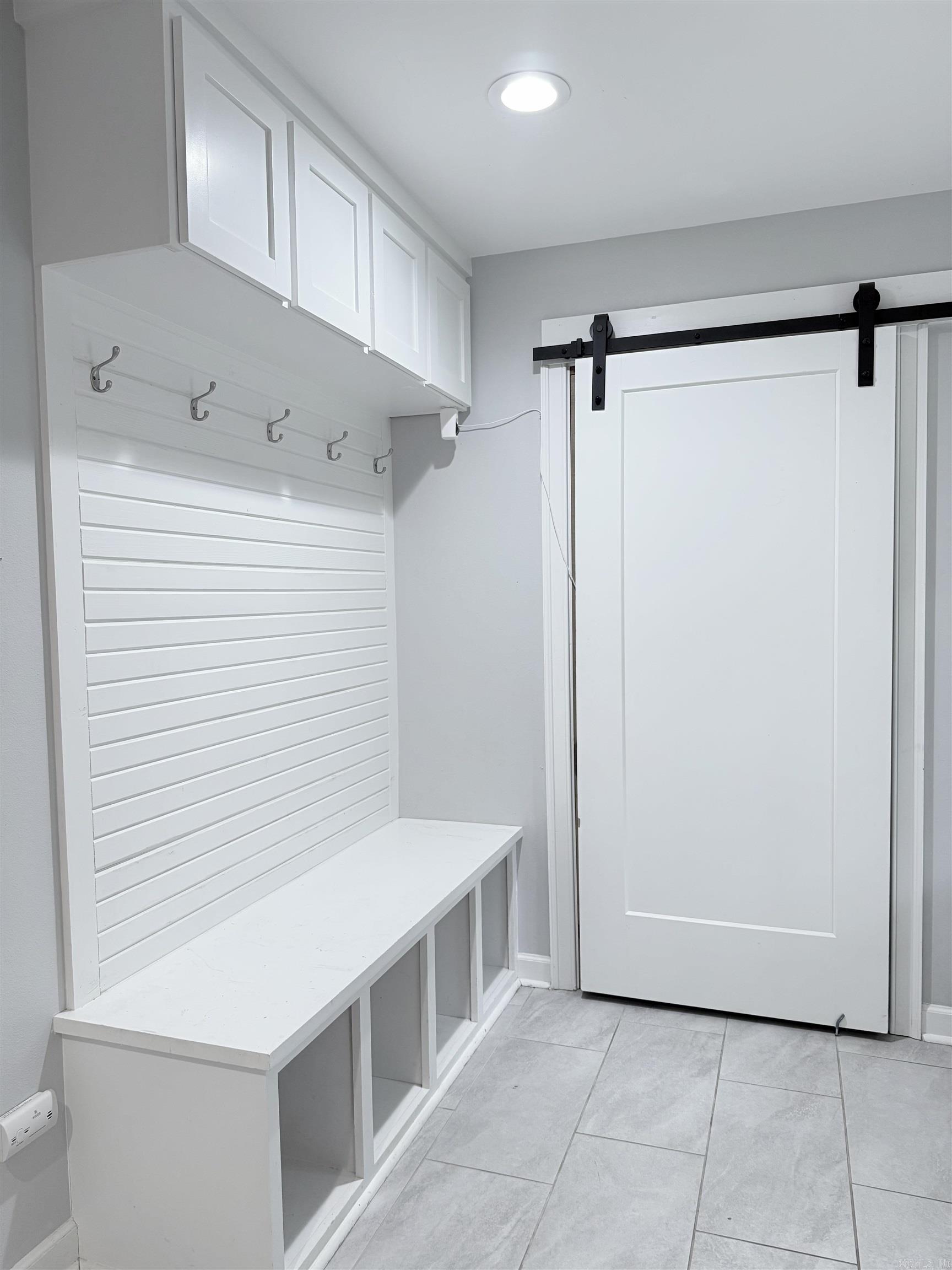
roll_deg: +0.5
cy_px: 635
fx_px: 880
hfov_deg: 56.8
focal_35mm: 24
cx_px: 476
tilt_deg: -1.9
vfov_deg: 71.6
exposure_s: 1/60
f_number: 1.78
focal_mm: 6.76
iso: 200
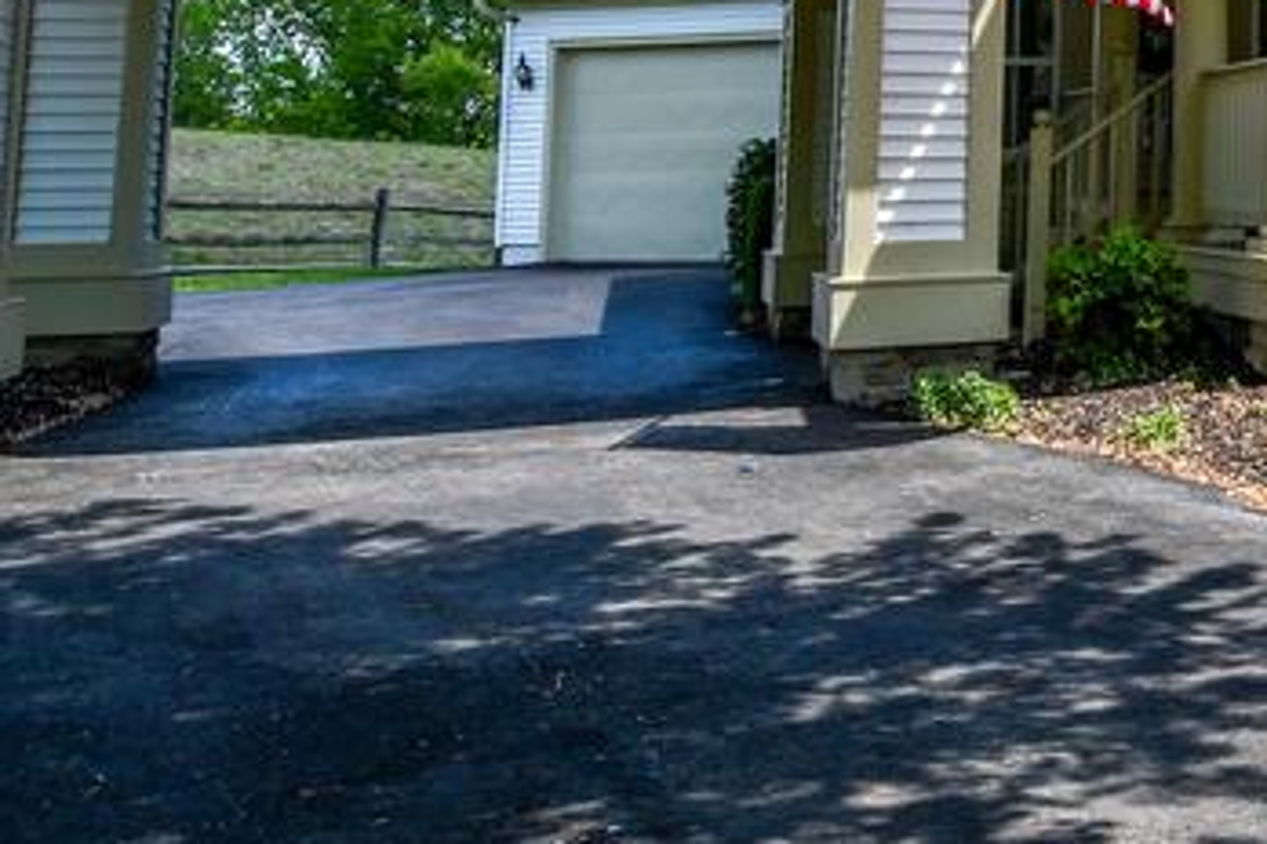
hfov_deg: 31.6
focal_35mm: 53
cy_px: -31
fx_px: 1865
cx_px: 1511
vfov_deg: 24.2
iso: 100
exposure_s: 1/250
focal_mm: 12
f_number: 8
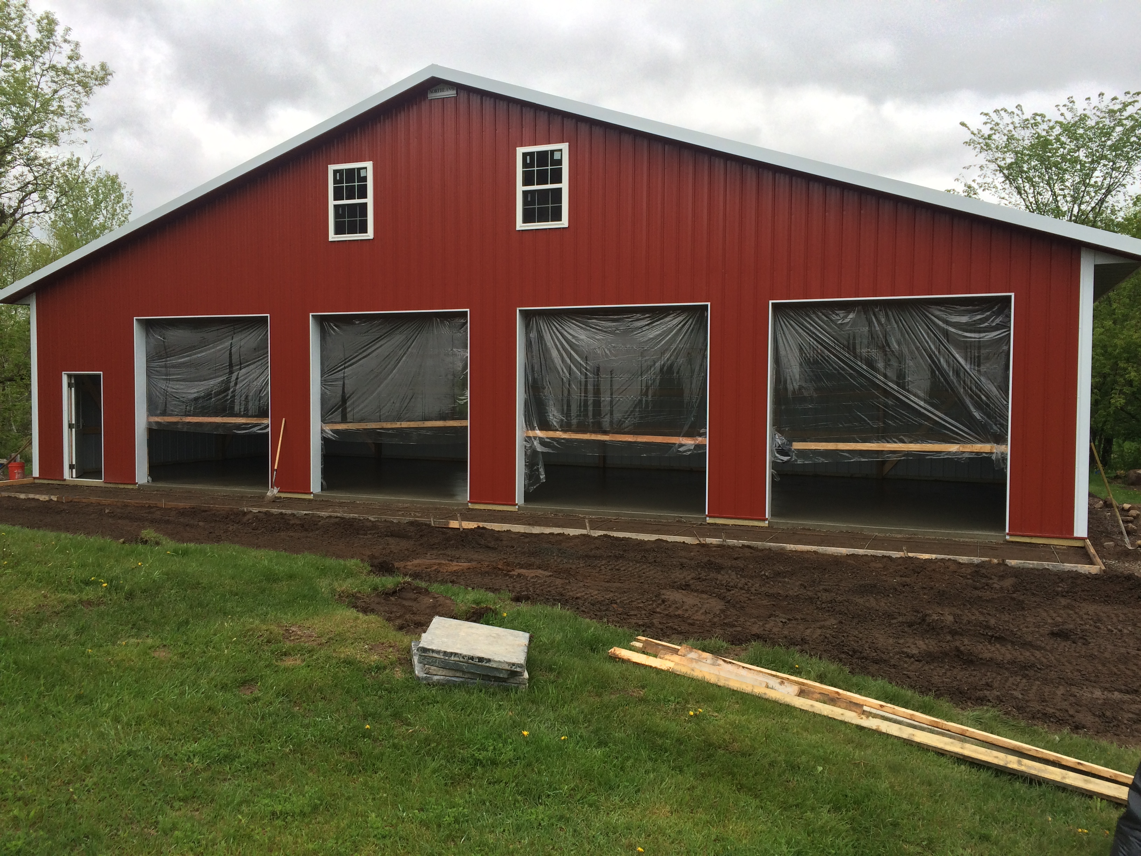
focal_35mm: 29
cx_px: 570
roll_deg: +0.7
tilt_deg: -4.5
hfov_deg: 61.7
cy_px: 428
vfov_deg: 48.2
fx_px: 956
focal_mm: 4.15
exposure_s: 1/612
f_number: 2.2
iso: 32
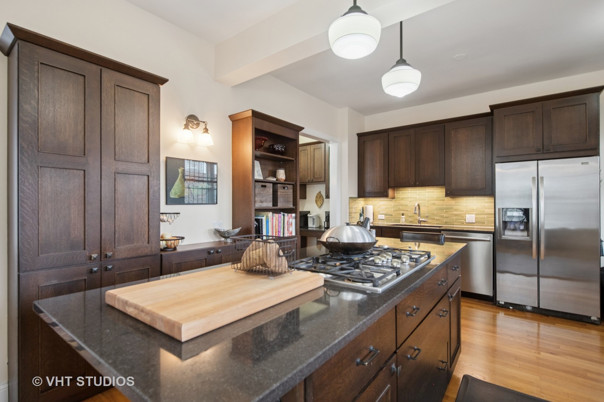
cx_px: 302
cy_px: 201
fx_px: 285
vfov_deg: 70.4
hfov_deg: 93.3
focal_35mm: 17
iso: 250
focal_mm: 17
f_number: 8
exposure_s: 1/20
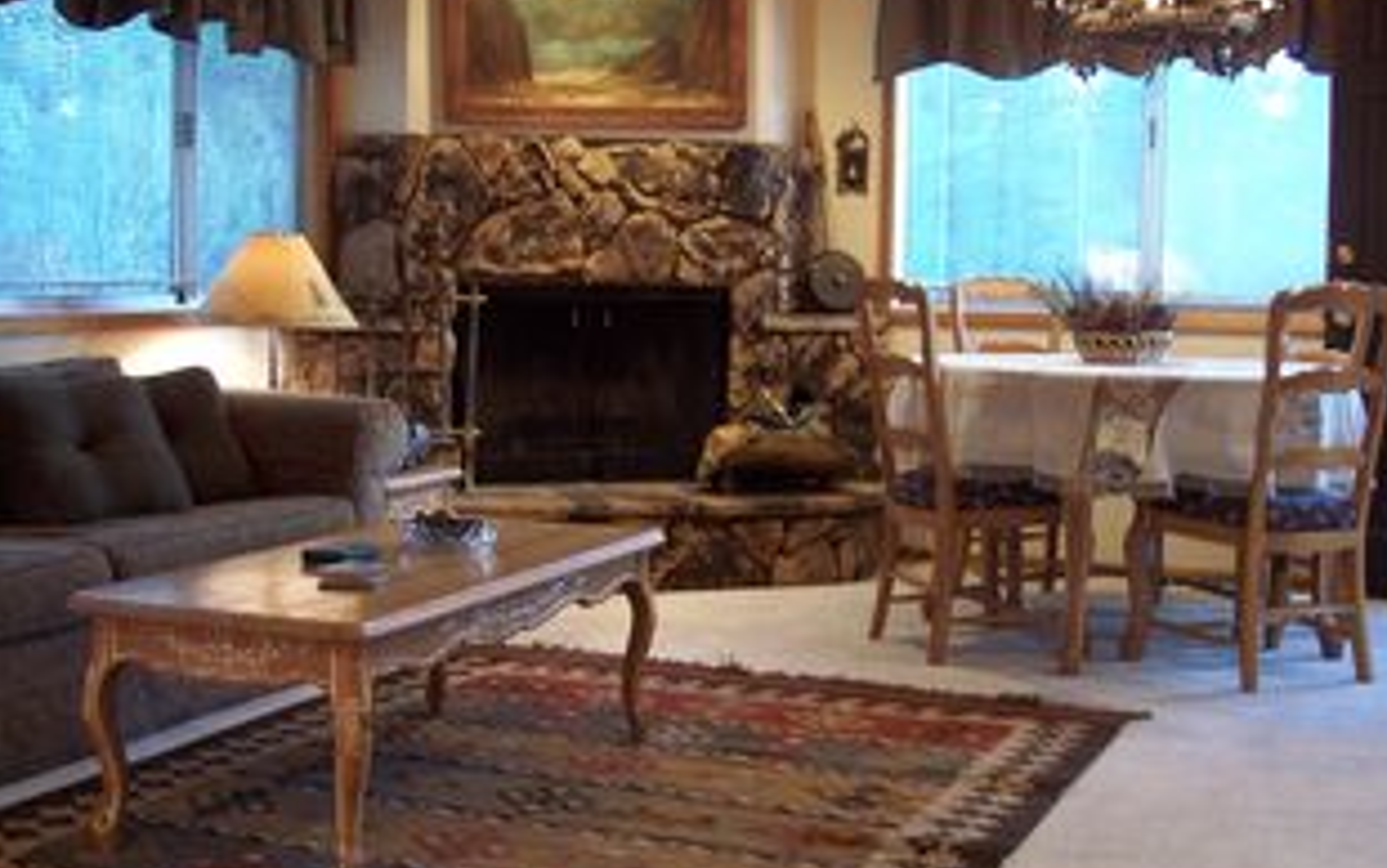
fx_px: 1853
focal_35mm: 49
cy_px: 407
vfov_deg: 26.4
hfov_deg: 41.0
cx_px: 604
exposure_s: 1/8
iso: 200
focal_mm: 8
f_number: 3.4
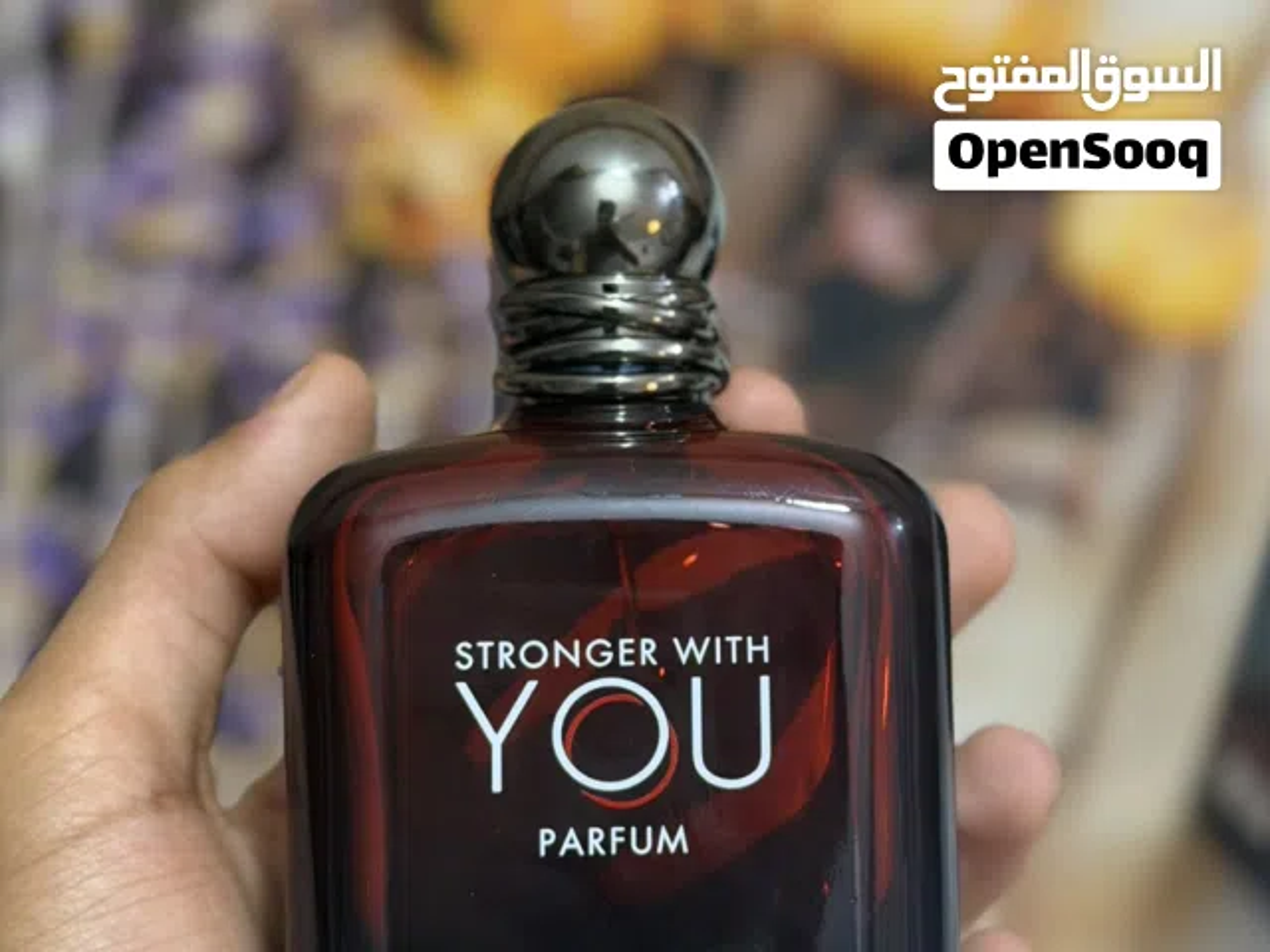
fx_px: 1761
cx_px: 635
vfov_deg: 30.3
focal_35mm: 48
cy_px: 476
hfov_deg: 39.7
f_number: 1.78
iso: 200
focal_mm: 6.76
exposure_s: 1/49
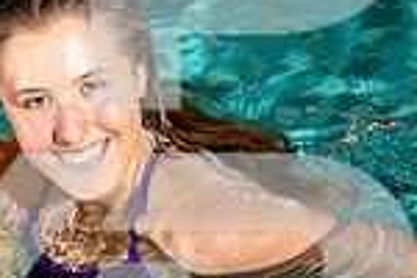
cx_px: 44
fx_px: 1795
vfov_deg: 8.8
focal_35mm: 155
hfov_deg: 13.1
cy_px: 302
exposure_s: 1/250
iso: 100
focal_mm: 40
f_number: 4
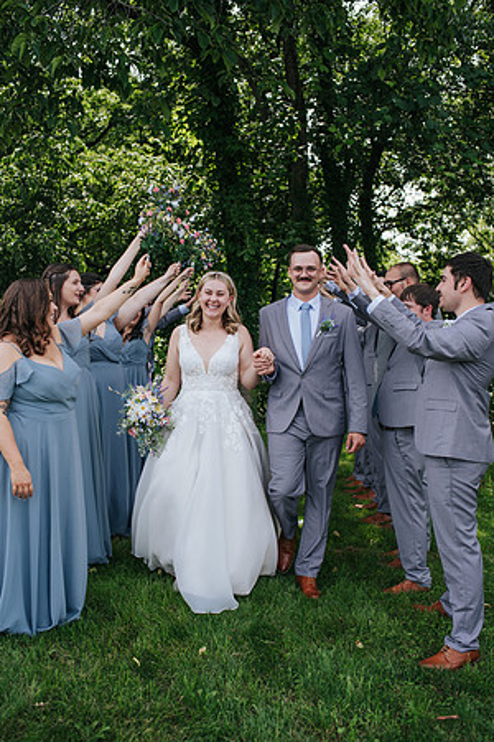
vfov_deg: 54.4
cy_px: 371
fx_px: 720
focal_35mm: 35
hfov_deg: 37.9
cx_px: 247
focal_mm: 35
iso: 100
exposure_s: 1/400
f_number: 3.2
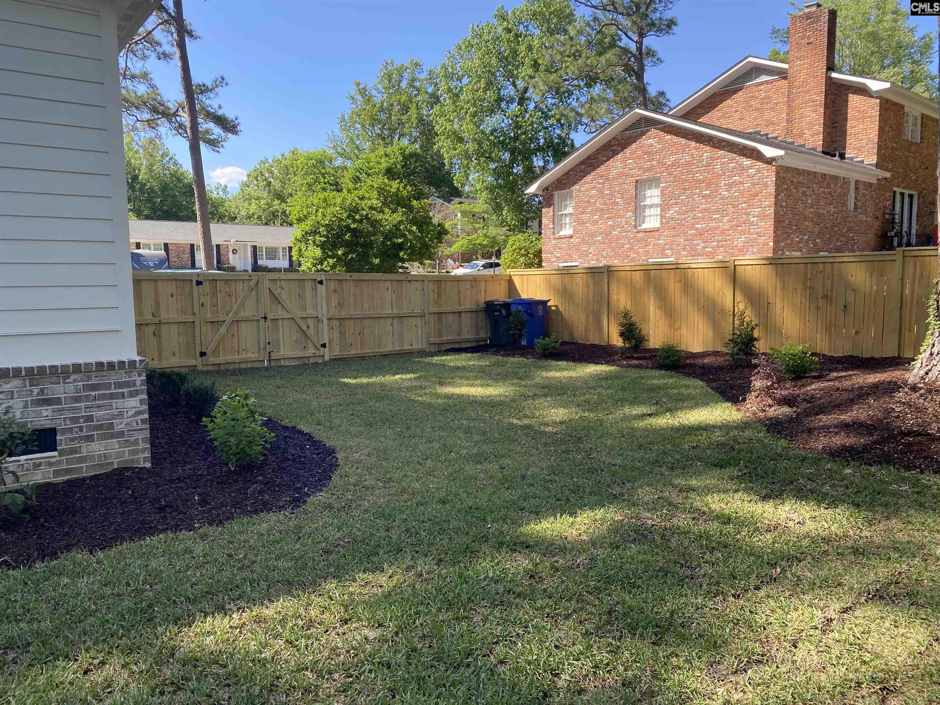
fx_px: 706
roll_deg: -0.7
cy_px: 352
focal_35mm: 26
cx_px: 470
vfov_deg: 53.1
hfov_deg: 67.3
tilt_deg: -5.1
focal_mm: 4.25
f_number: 1.8
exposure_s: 1/613
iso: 32
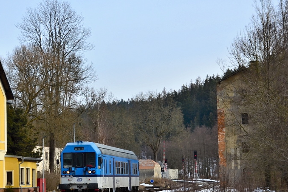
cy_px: 119
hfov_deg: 19.6
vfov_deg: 13.2
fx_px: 832
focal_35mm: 104
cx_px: 104
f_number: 8
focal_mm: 48
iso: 200
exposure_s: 1/500
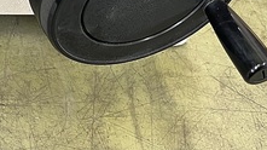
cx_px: -58
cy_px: -57
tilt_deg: -44.6
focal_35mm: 82
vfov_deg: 14.0
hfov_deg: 23.5
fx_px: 580
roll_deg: -0.1
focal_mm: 5.7
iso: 200
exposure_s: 1/50
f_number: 1.5
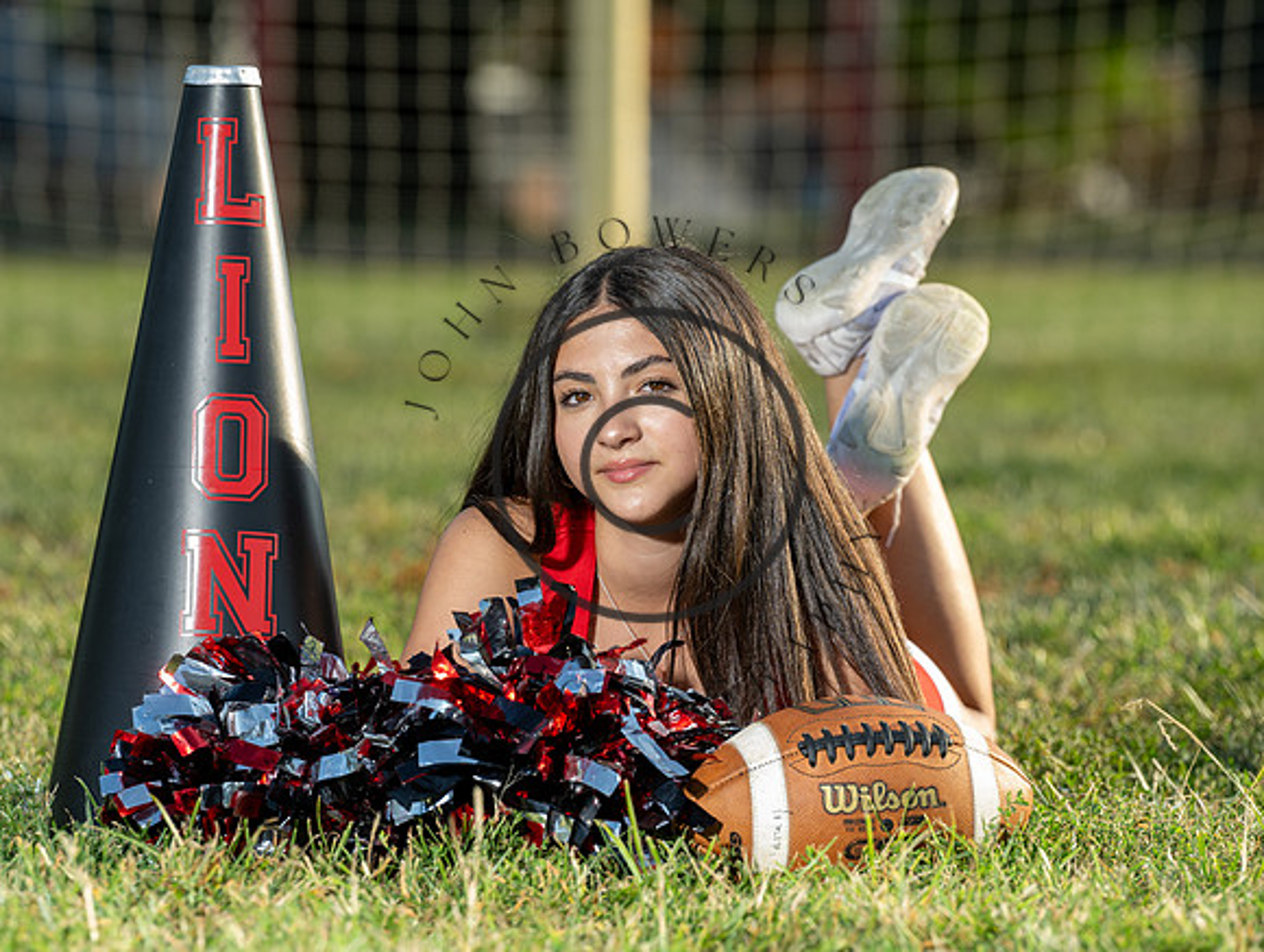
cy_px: 528
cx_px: 552
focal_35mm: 249
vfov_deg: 6.0
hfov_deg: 7.9
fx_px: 9104
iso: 100
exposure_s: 1/200
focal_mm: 200
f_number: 5
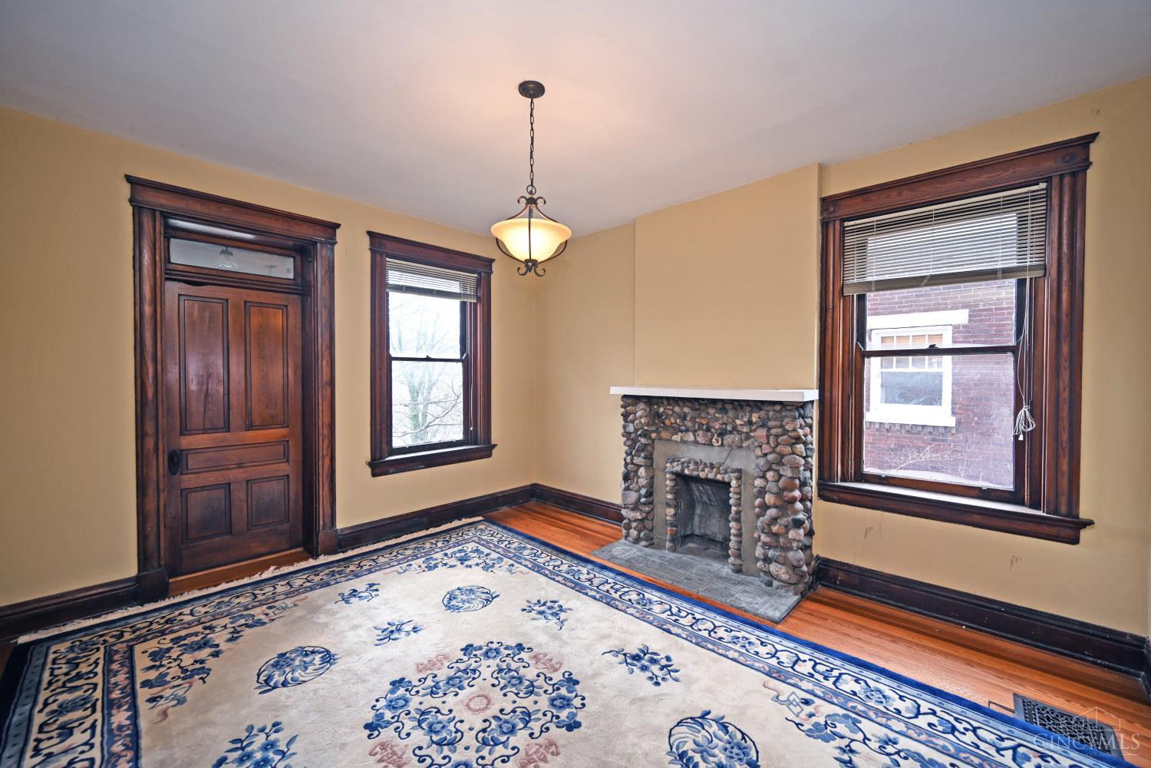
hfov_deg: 104.3
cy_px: 384
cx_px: 576
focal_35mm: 14
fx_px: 448
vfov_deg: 81.2
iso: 250
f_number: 4
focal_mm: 14
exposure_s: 1/60
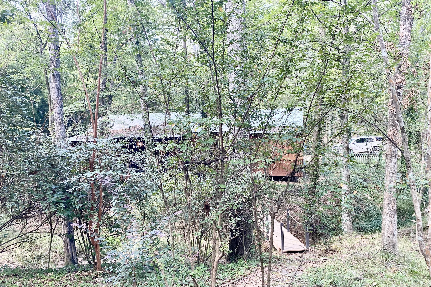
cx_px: 222
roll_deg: +1.4
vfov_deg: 46.4
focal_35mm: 28
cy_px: 152
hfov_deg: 65.5
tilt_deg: -1.8
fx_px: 335
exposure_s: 1/95
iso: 125
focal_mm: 4.25
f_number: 1.8
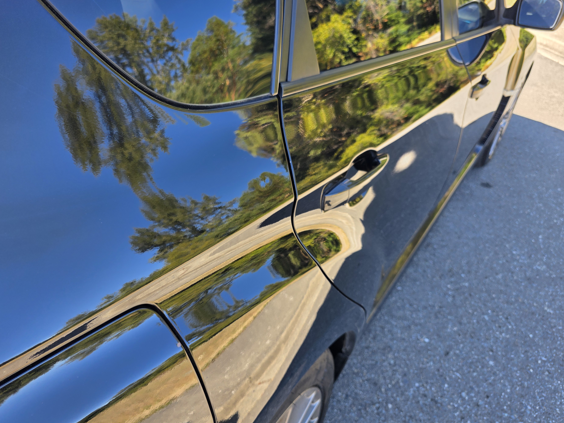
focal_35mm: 25
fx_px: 407
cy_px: 204
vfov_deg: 54.9
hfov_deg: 69.4
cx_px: 269
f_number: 1.7
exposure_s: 1/180
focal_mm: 6.3
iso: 40
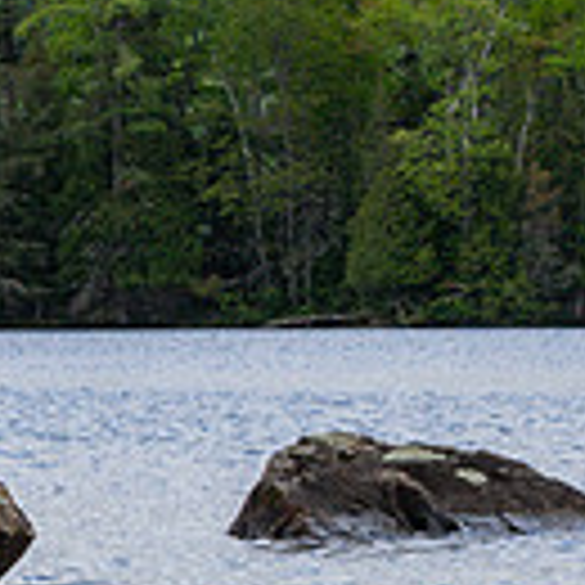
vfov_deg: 5.0
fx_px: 6635
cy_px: 347
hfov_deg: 5.0
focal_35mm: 347
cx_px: -615
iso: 400
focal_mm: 55
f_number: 13
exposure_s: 1/320
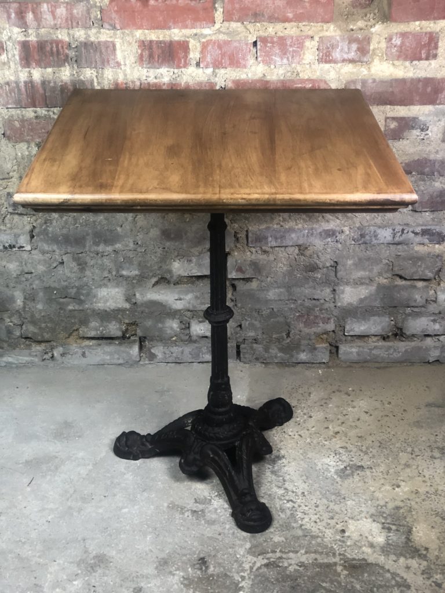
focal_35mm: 52
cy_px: 296
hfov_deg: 28.0
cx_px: 222
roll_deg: -0.4
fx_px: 891
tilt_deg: -29.3
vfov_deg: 36.8
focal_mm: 6
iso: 125
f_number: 2.4
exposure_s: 1/50
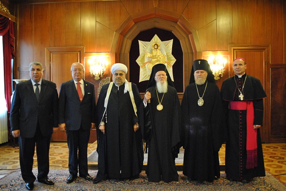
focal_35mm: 30
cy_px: 96
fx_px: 239
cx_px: 143
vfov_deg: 43.7
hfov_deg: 61.9
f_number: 3.8
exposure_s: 1/30
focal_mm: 20
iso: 1250
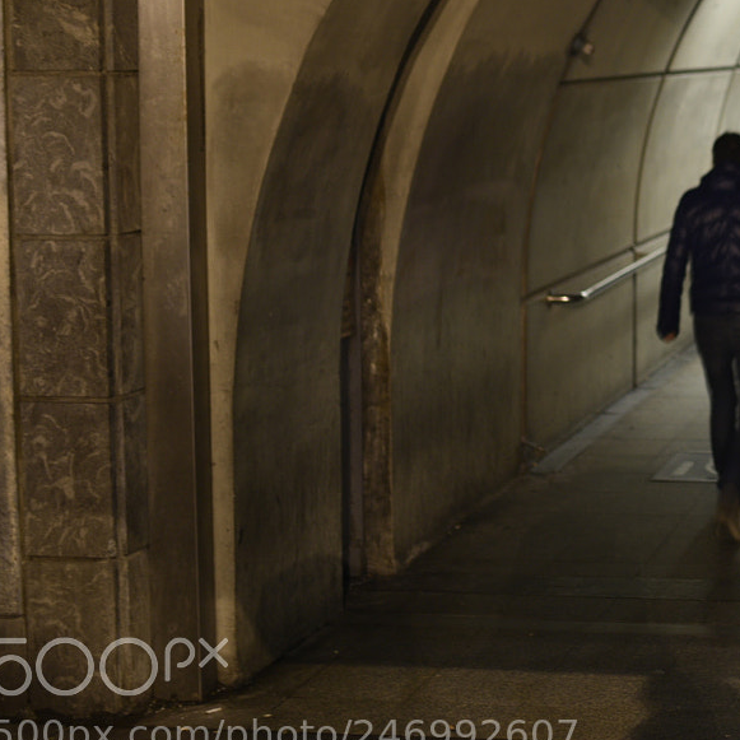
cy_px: 154
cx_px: 931
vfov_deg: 20.9
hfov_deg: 19.6
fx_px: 1983
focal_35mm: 82
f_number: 1.4
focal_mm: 35
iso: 200
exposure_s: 1/13
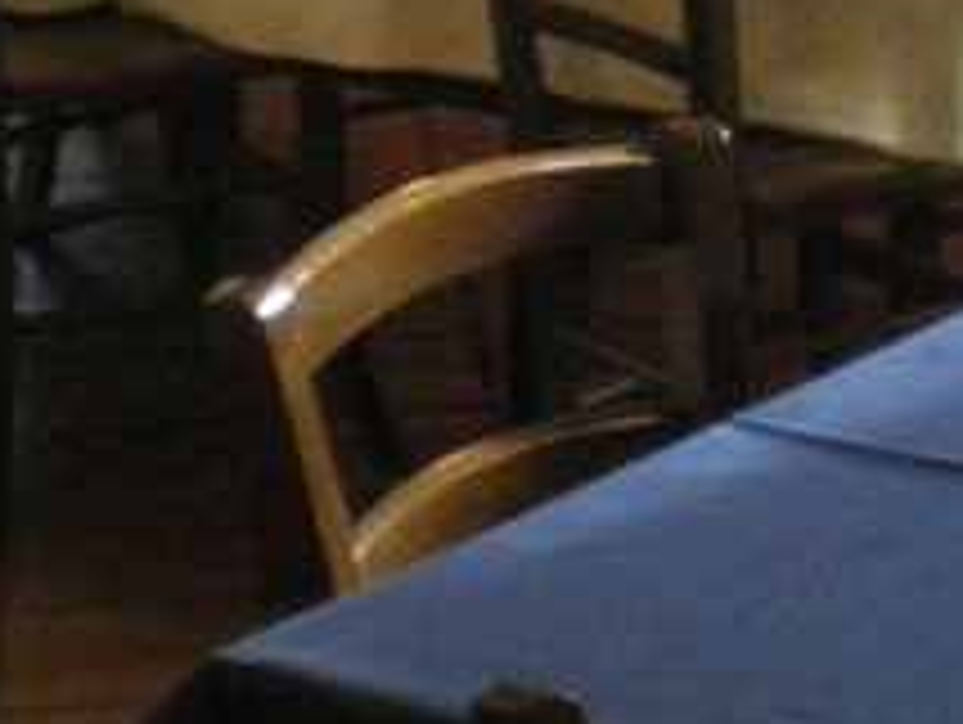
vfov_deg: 8.4
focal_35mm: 172
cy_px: -409
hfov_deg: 11.5
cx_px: 482
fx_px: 4790
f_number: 3.1
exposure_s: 1/50
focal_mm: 6.3
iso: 500
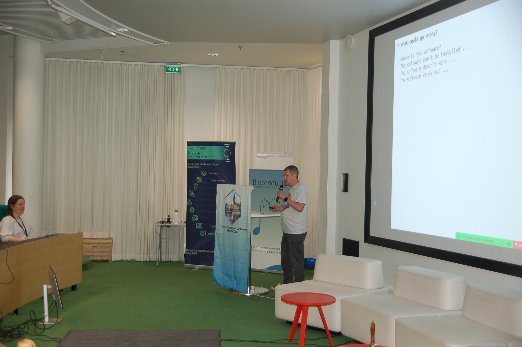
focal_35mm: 45
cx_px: 261
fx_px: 652
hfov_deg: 43.6
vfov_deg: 29.8
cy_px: 174
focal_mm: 30
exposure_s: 1/60
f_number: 2.8
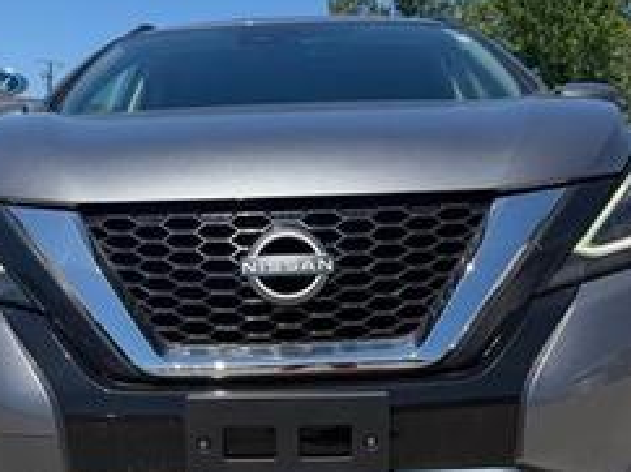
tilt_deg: -8.0
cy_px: 357
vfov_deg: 28.6
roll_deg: -2.7
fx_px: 911
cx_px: 305
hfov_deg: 38.2
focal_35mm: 50
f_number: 1.78
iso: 80
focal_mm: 6.76
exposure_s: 1/4167
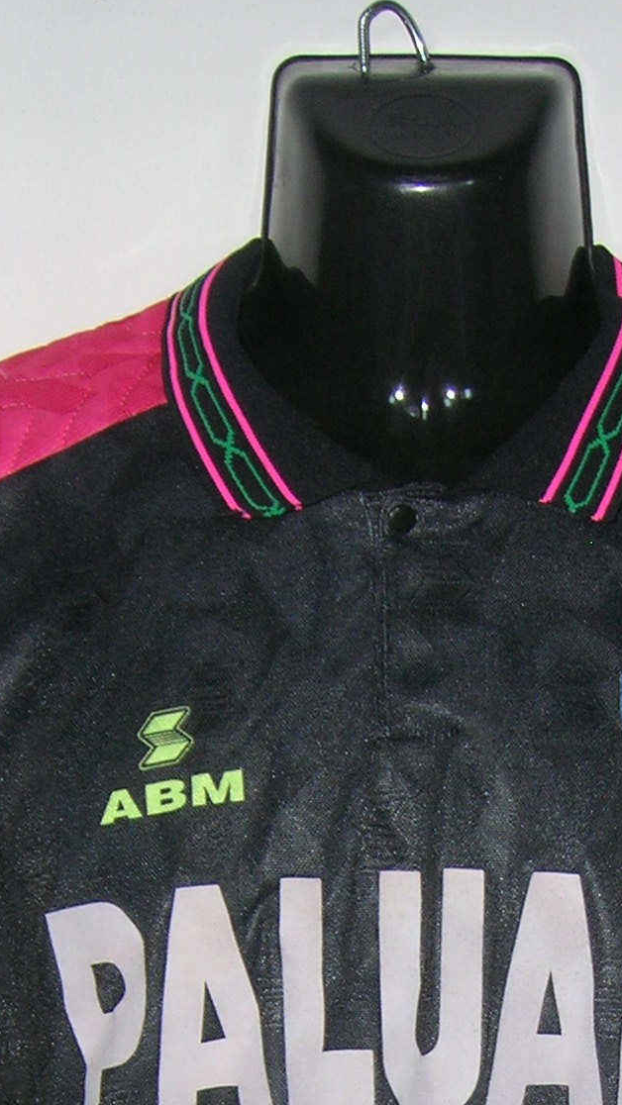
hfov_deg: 14.0
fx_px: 2521
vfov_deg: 23.1
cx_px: 398
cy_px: 1240
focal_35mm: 86
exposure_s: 1/60.1
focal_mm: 5.7
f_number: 2.9
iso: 50
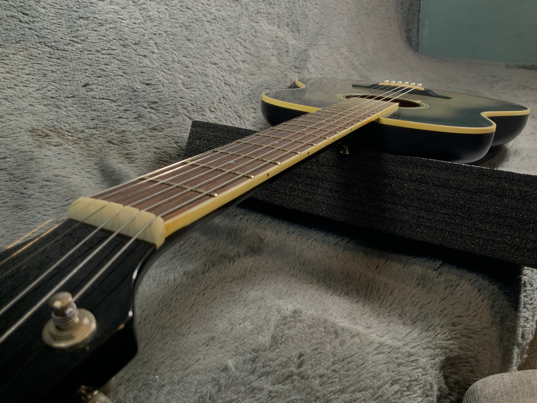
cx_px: 268
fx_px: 450
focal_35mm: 29
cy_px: 202
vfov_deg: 48.2
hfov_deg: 61.7
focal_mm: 3
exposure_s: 1/104
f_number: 1.8
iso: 64
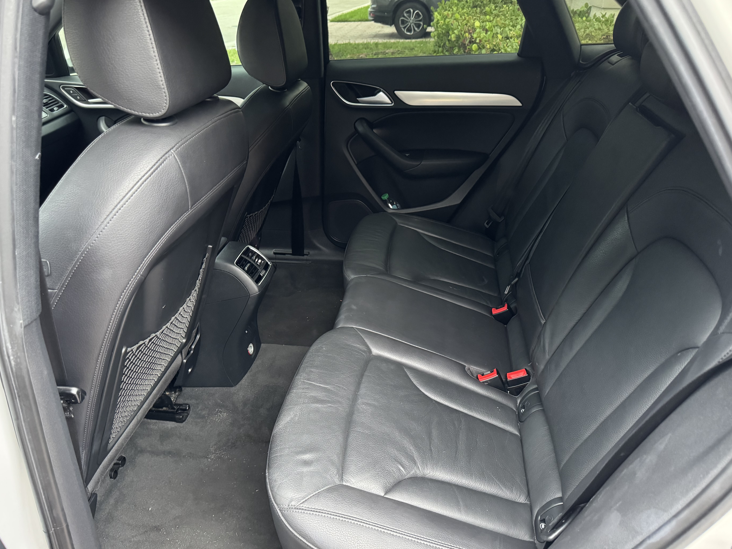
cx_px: 358
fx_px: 529
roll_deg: -1.4
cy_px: 267
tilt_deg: -30.5
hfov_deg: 69.4
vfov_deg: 54.9
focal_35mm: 25
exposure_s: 1/43
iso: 800
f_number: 1.78
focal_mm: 6.76
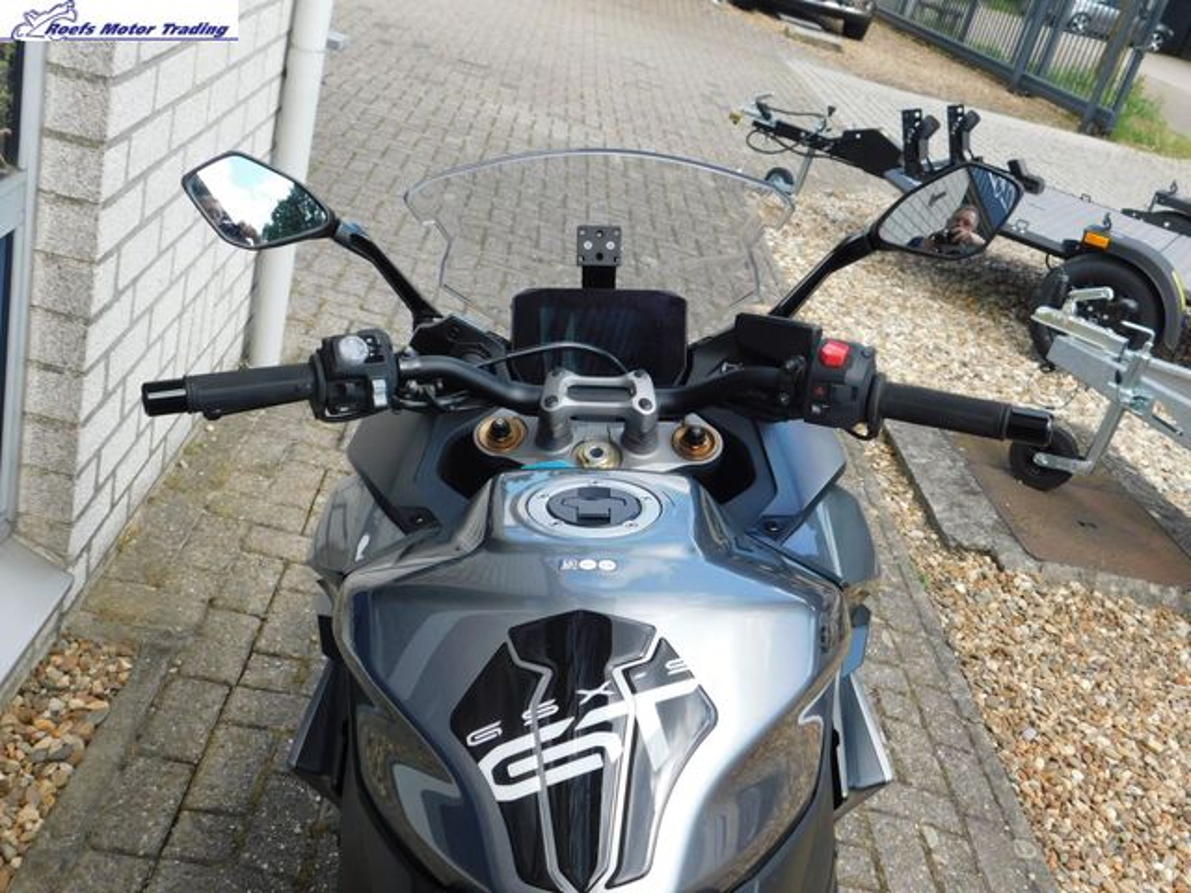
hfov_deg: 51.4
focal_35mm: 36
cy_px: 446
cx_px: 596
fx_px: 1239
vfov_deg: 39.7
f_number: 3.5
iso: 125
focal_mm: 6.3
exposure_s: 1/320
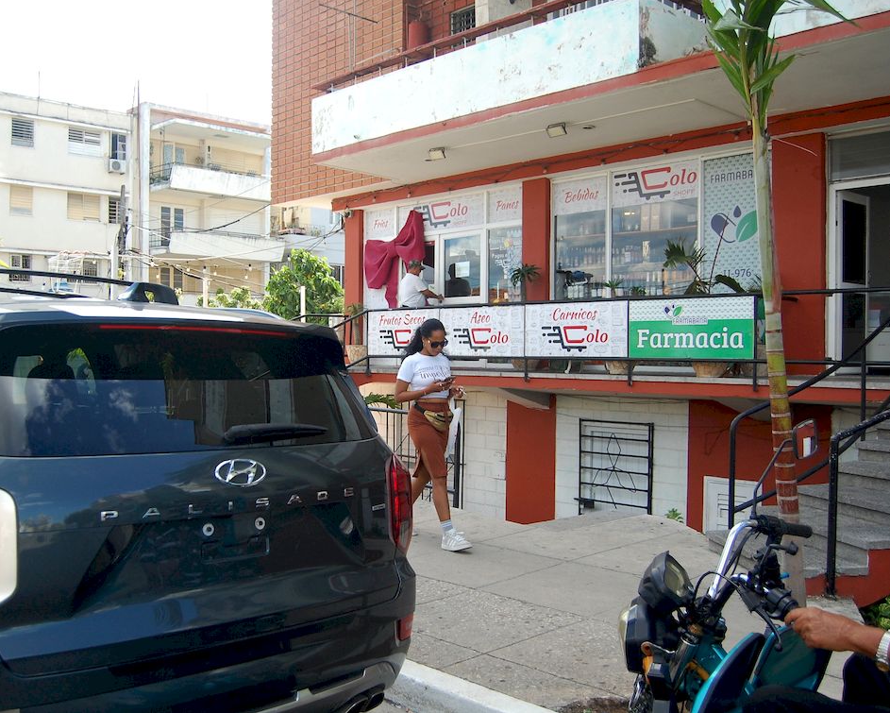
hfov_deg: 52.6
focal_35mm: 34
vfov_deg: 43.4
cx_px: 370
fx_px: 896
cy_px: 356
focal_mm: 20
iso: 400
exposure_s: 1/800
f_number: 3.8
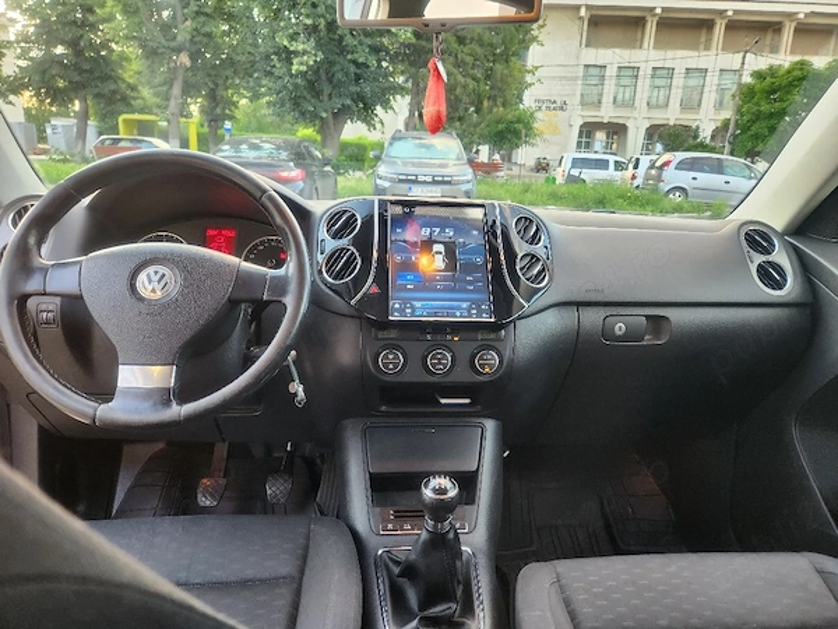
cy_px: 314
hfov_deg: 73.9
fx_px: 557
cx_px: 419
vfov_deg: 58.9
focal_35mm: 23
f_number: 1.8
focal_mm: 5.4
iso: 160
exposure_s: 1/101
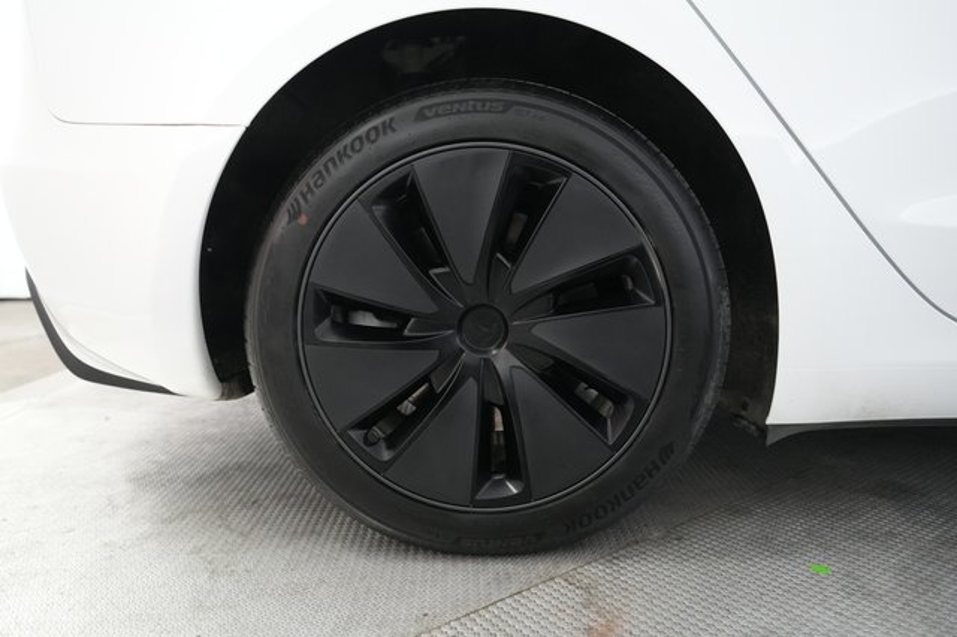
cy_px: 318
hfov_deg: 69.4
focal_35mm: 26
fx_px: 691
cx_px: 478
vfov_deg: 49.5
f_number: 2.8
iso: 4000
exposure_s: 1/160
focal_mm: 26
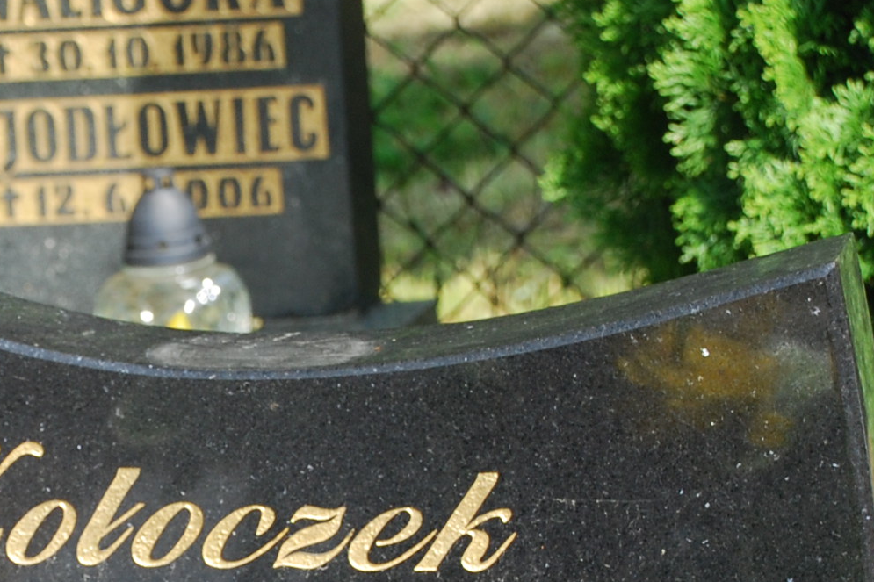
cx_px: -48
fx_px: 5097
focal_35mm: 210
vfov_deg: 6.5
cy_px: 700
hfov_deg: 9.7
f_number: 8
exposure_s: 1/200
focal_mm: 48
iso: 250
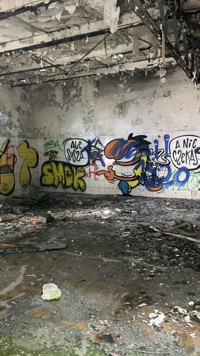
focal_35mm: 31
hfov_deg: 37.7
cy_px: 188
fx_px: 292
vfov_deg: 62.6
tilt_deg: -4.2
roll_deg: +3.7
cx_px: 92
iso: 500
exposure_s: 1/44
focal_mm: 4.2
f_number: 1.6
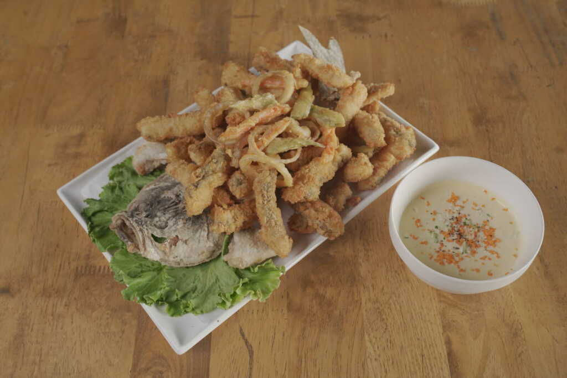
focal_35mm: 37
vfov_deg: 36.0
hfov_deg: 51.9
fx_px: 583
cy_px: 189
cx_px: 284
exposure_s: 1/100
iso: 400
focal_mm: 37
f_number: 5.6
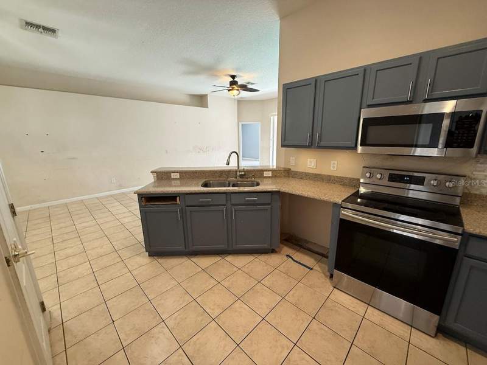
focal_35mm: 14
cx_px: 244
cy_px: 182
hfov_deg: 102.1
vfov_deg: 85.7
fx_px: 197
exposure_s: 1/120
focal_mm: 2.22
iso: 250
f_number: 2.2
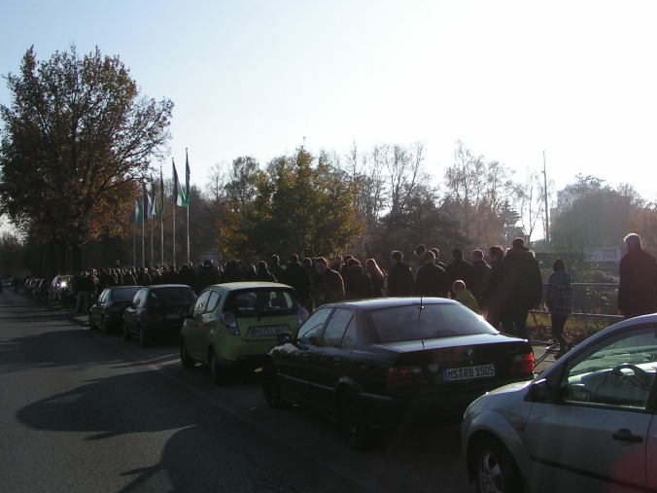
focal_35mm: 45
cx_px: 272
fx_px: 854
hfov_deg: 41.9
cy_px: 209
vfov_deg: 32.1
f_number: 5.6
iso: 50
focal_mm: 5.8
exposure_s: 1/800
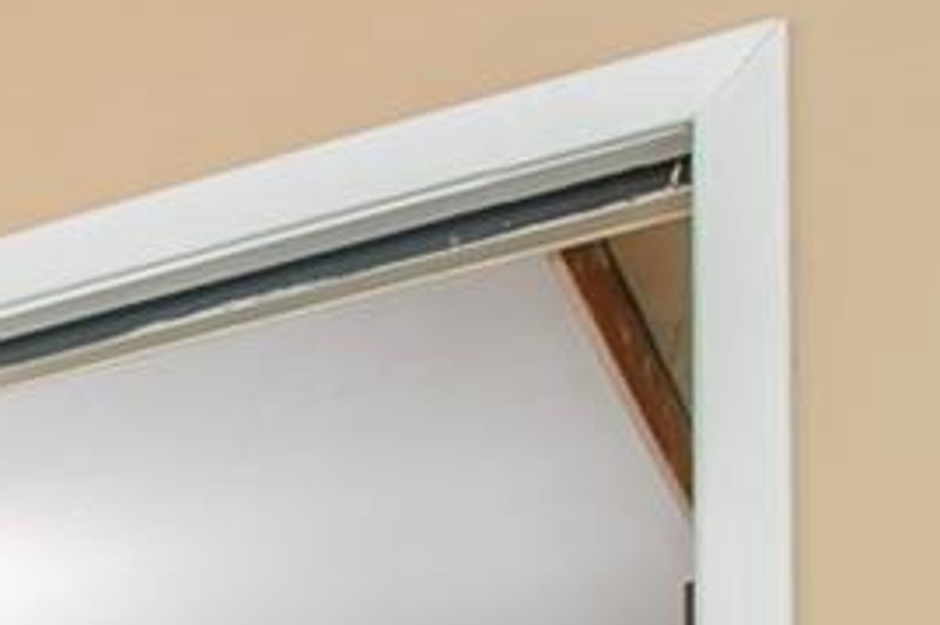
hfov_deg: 13.0
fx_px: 2792
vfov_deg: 10.4
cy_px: 1652
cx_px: -1475
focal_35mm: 107
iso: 320
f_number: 8
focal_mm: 12
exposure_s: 1/2
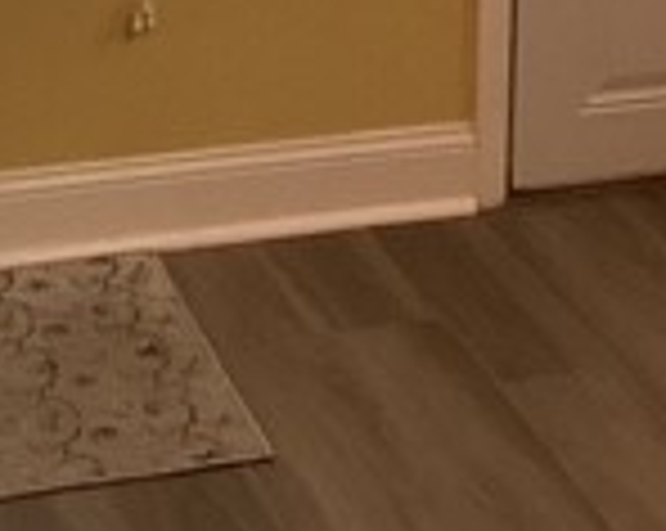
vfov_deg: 11.1
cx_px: 315
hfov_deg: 14.7
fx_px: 2579
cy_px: -387
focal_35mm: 131
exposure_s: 1/60
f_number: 2.4
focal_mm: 3.3
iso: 125
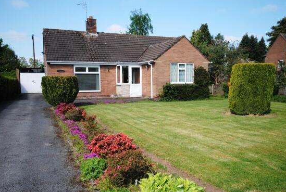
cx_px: 143
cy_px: 107
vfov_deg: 41.3
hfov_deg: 58.6
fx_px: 255
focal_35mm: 32
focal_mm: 18
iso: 100
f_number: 7.1
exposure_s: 1/200
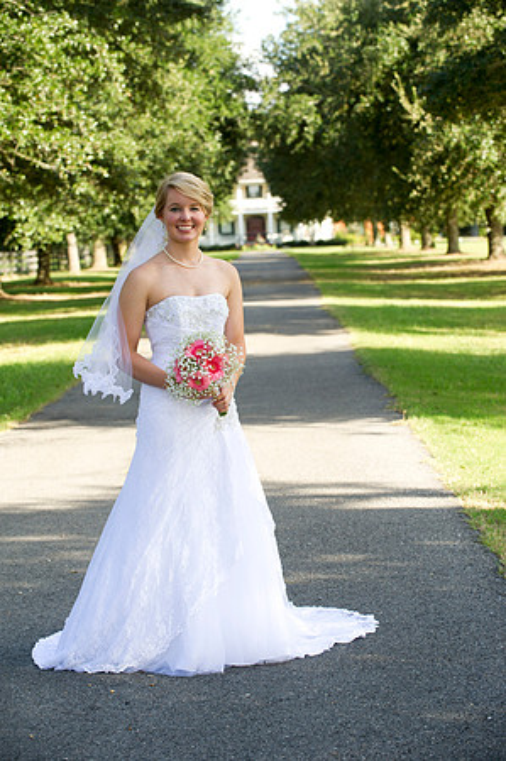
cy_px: 380
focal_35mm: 105
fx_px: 2219
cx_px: 253
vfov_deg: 19.5
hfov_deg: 13.0
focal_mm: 105
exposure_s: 1/250
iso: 320
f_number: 5.6
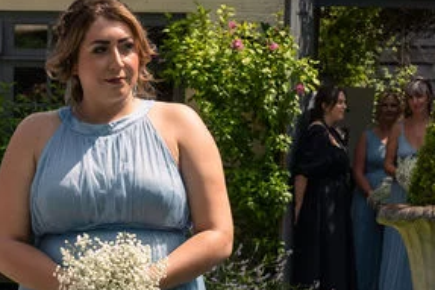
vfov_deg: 5.1
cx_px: 108
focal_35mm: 268
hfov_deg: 7.7
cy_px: 376
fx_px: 3236
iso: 125
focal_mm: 75
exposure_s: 1/200
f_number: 10
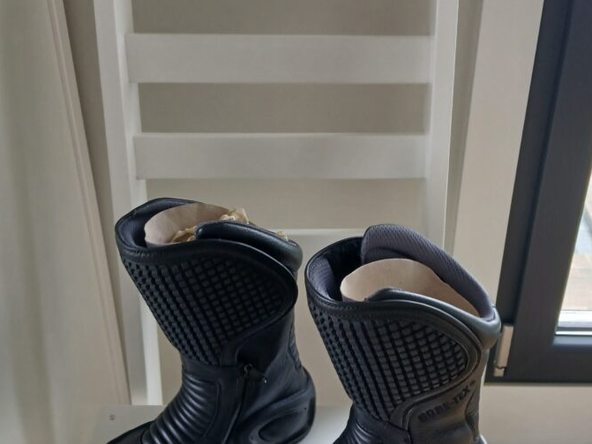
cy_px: 207
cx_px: 341
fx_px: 530
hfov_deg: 58.1
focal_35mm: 31
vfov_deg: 45.4
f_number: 1.8
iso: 64
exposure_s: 1/50
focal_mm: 3.98
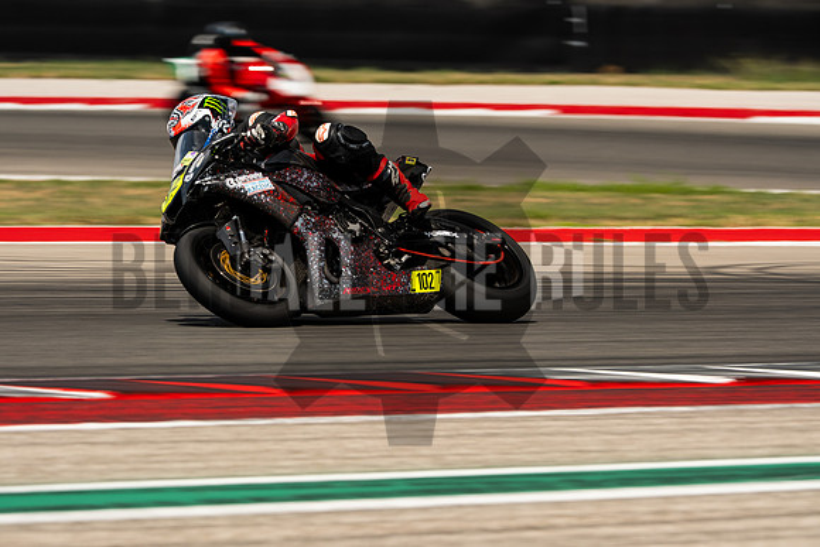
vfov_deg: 3.3
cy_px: 274
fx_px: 9568
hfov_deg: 4.9
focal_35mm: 420
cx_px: 410
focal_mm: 280
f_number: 7.1
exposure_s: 1/250
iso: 160
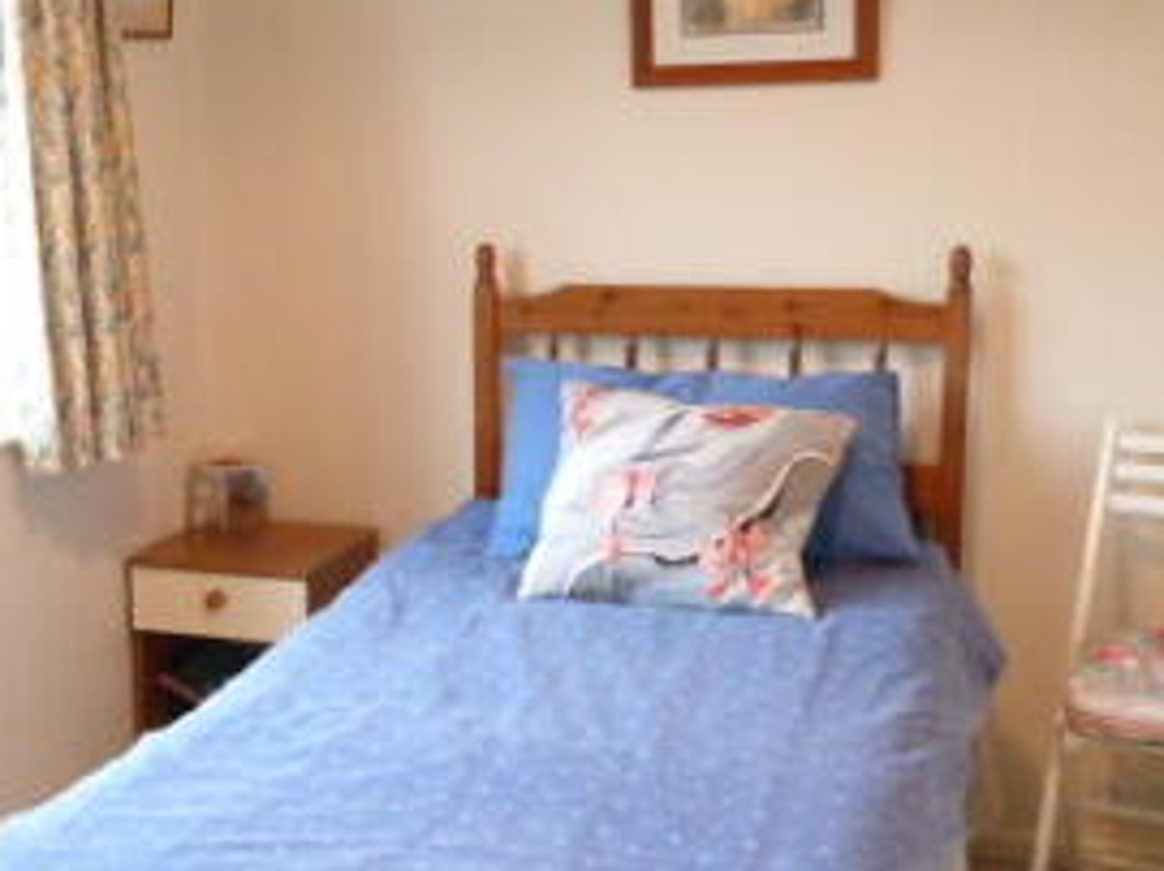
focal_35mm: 54
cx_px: 325
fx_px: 1814
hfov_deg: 35.0
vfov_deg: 27.0
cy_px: 476
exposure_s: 1/30
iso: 400
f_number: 2.8
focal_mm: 4.5
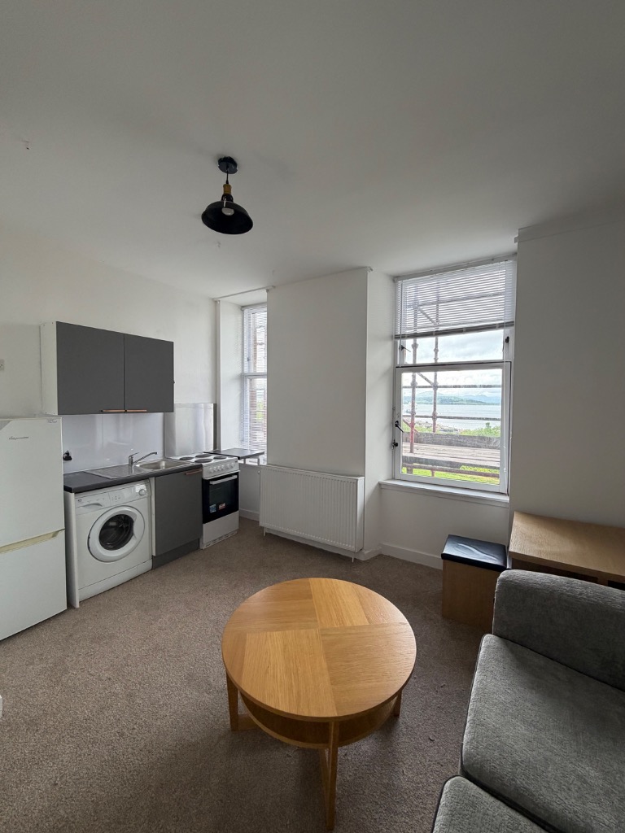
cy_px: 416
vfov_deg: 102.1
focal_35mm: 14
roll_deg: -0.5
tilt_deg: -1.8
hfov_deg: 85.7
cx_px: 312
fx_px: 337
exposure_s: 1/121
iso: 160
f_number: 2.2
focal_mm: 2.22
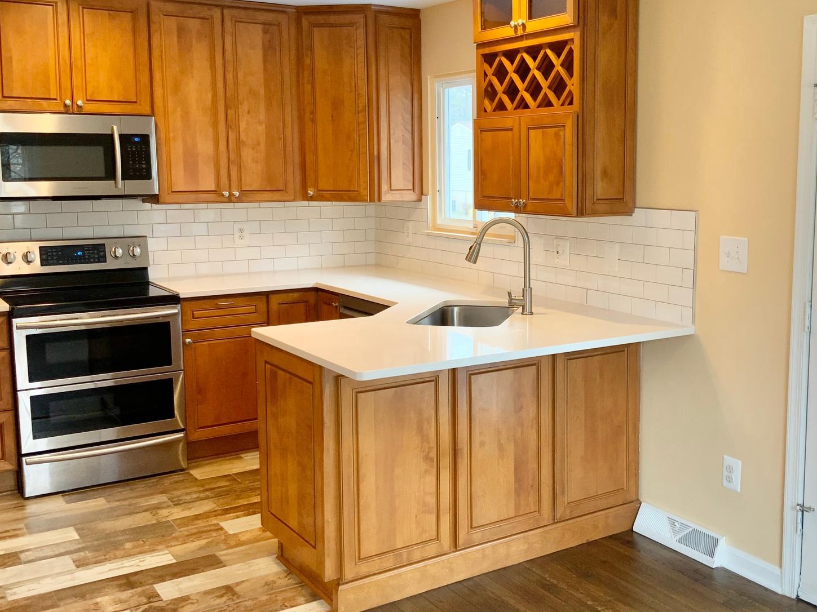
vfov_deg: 35.1
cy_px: 282
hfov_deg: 45.4
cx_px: 509
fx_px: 967
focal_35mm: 41
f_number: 1.8
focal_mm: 3
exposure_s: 1/60
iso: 50
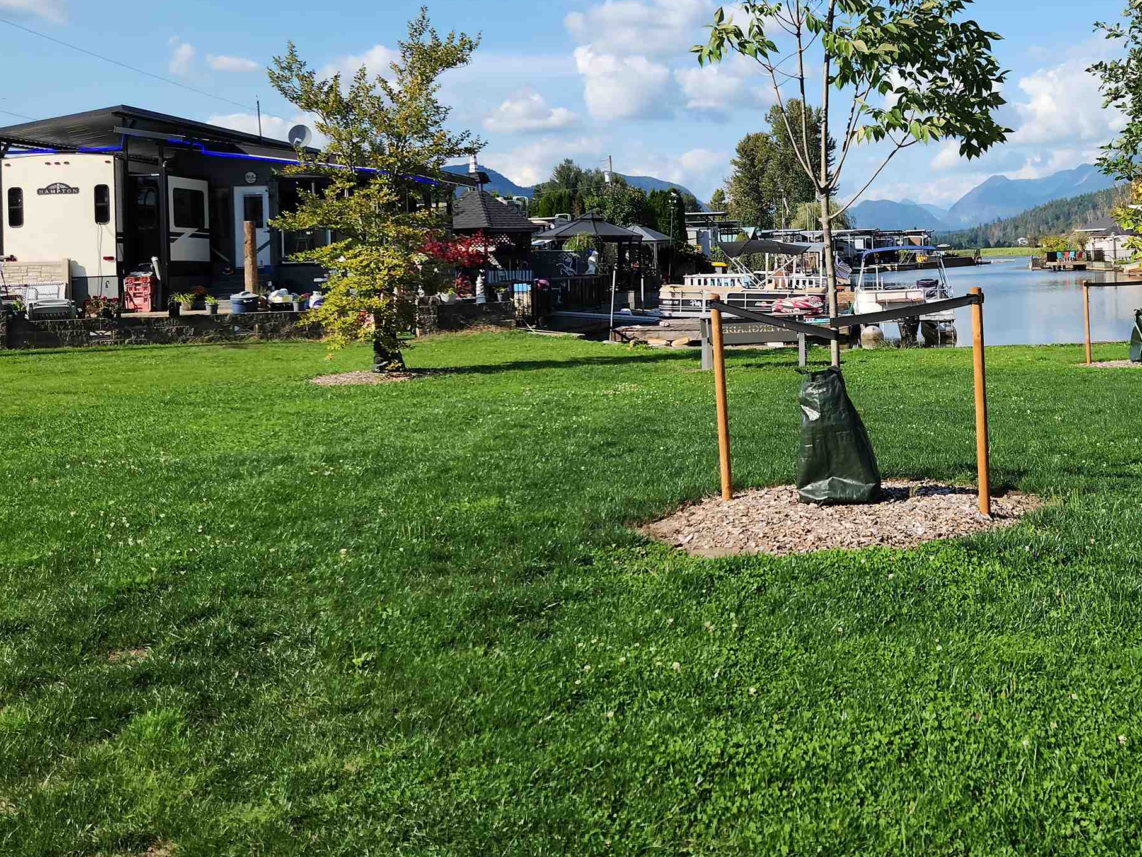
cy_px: 213
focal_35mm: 39
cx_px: 824
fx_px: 1287
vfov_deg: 36.0
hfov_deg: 46.5
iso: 20
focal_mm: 5.4
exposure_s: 1/1328
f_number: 1.8
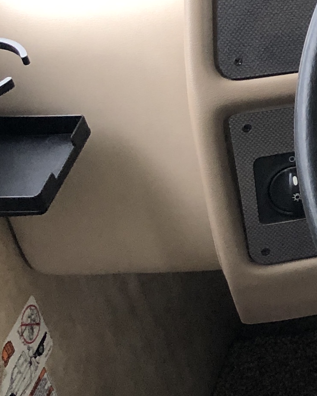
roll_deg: +0.9
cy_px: 85
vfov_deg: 15.9
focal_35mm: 120
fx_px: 1407
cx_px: 751
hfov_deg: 11.0
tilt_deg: -38.6
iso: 32
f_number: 1.8
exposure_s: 1/30
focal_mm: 3.99
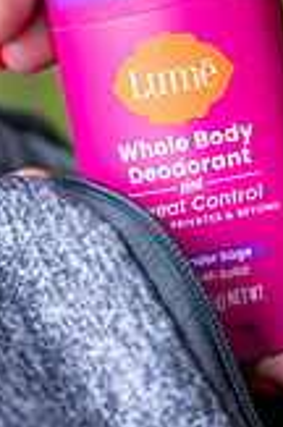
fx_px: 2285
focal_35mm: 193
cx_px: 206
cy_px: 327
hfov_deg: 7.1
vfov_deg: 10.7
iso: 200
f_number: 4
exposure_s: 1/200
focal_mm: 70
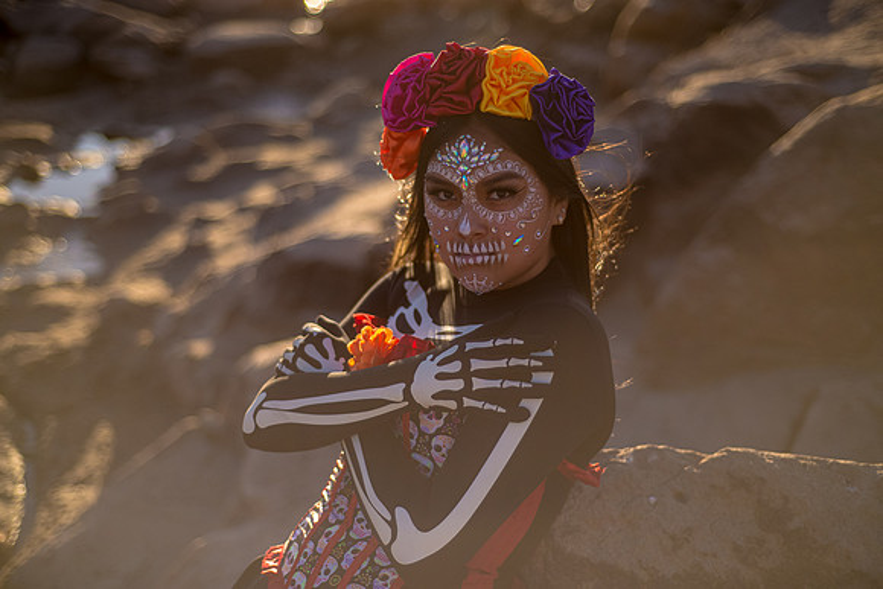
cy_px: 294
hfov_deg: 39.6
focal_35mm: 50
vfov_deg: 27.0
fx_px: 1227
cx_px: 442
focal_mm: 50
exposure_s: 1/4000
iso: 100
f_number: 1.8
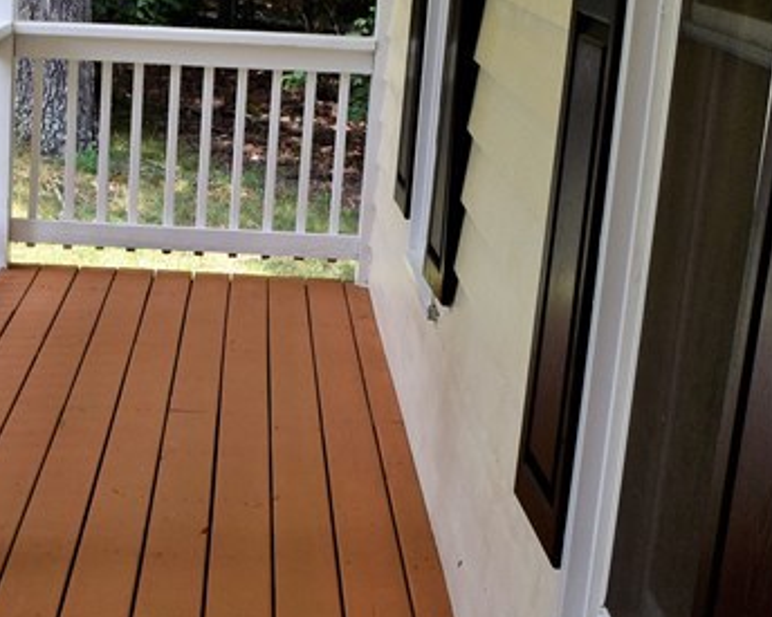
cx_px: 189
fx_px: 1827
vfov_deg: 18.7
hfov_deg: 23.6
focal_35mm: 80
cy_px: 592
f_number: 9
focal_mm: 18
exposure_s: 1/160
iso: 400
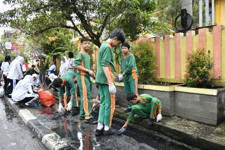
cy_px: 75
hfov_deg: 61.9
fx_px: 188
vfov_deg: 43.6
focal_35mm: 30
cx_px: 112
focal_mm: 20
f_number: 5.6
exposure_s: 1/100
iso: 400
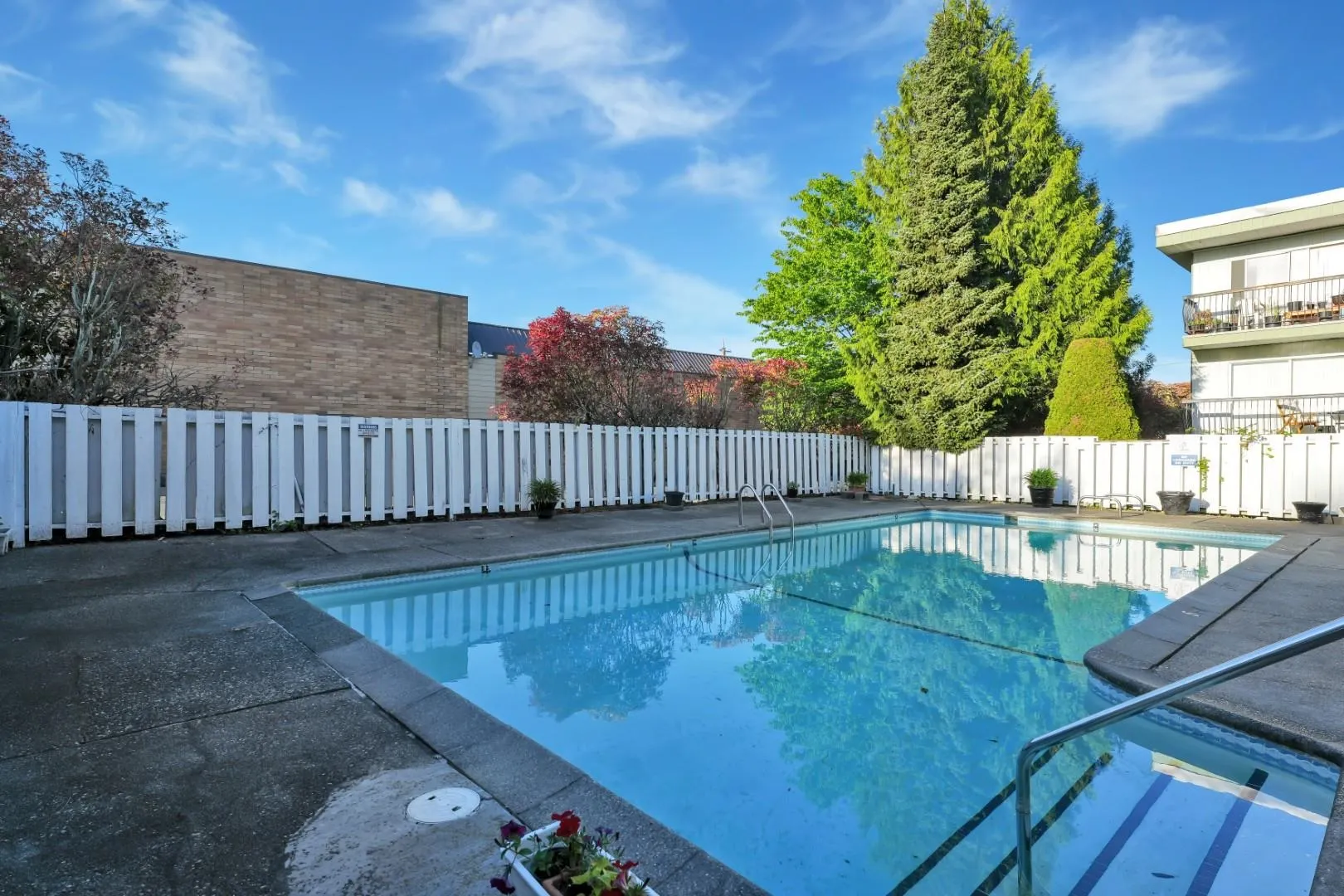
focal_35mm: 18
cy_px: 448
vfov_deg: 67.1
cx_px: 672
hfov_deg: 89.7
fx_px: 676
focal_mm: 18.1
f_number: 8
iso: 100
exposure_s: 1/125
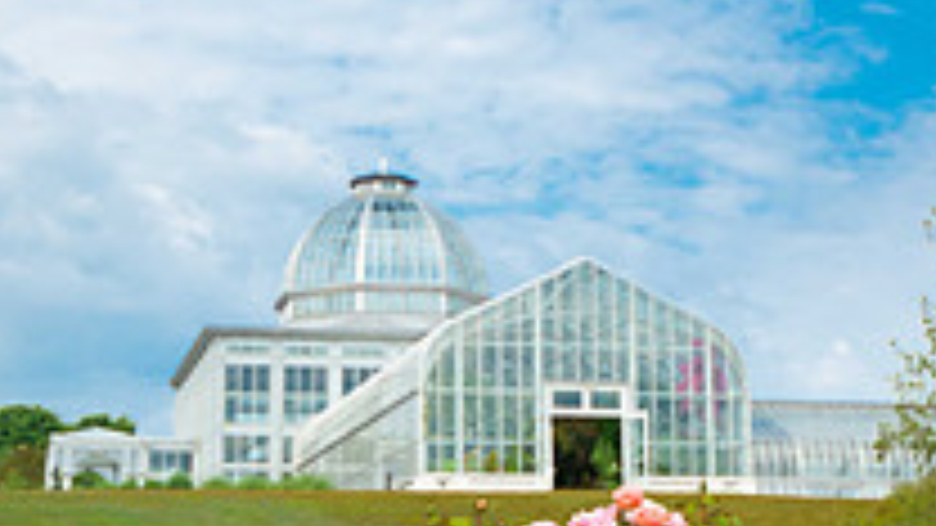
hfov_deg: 25.0
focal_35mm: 85
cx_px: 502
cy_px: 261
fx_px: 2110
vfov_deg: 14.2
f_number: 4
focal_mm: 18
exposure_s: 1/640
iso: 200
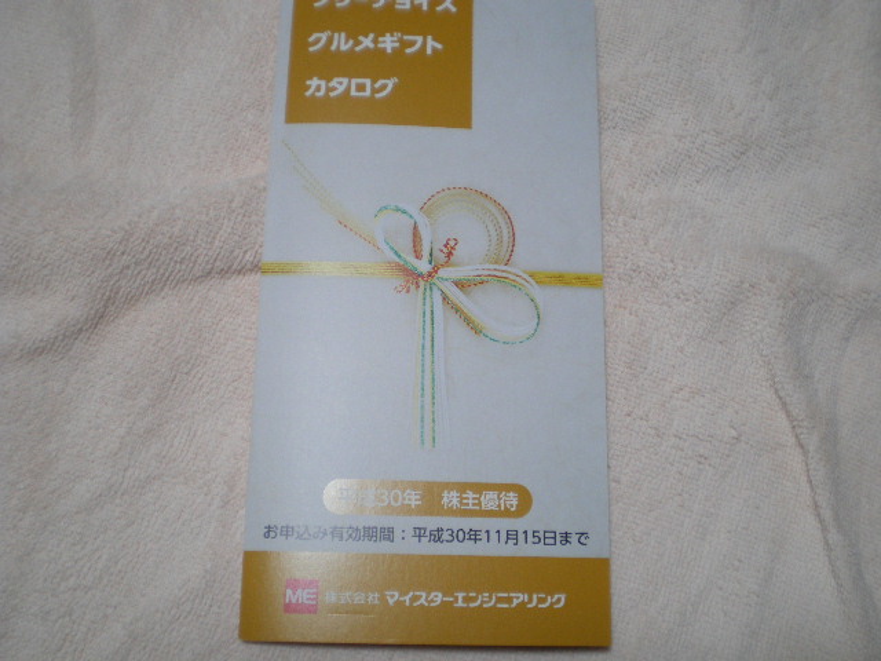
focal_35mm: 38
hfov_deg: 49.0
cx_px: 440
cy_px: 330
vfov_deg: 37.7
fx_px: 967
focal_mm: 6.3
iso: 200
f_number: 3.1
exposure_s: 1/30
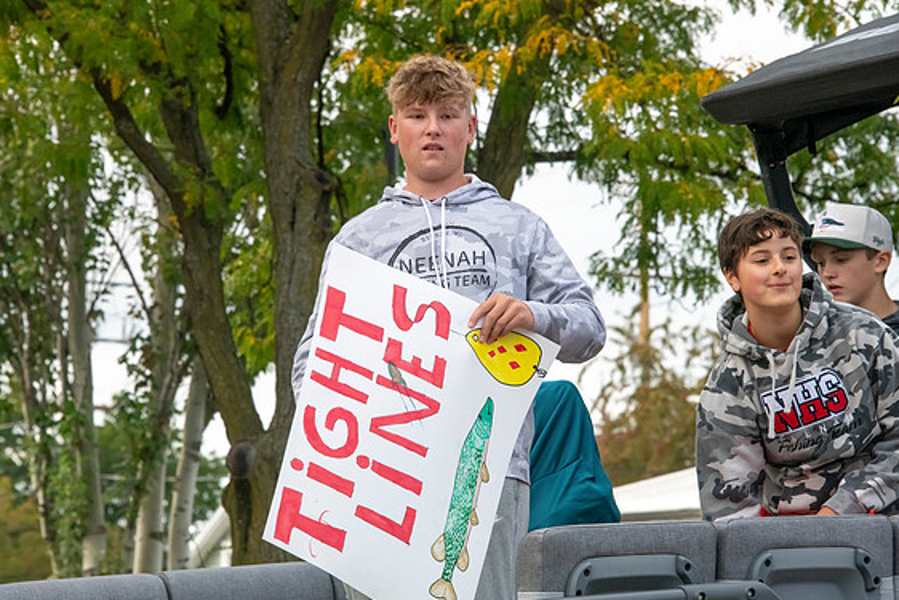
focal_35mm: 196
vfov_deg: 7.0
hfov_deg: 10.5
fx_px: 4896
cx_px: 443
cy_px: 305
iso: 3200
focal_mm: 190
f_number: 11
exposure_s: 1/800
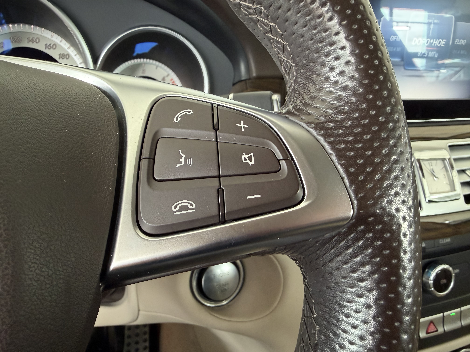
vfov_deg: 56.8
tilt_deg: -20.3
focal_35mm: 24
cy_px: 176
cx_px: 235
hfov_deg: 71.6
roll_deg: -1.0
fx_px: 326
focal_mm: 2.22
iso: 320
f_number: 2.2
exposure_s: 1/64
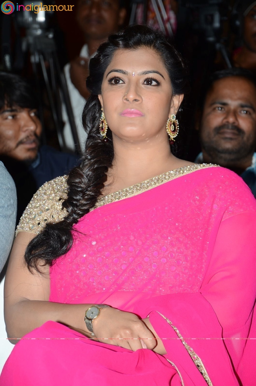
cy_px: 193
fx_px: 1688
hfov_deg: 8.7
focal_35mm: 158
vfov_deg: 13.1
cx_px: 128
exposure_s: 1/125
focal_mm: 105
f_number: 5.6
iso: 400
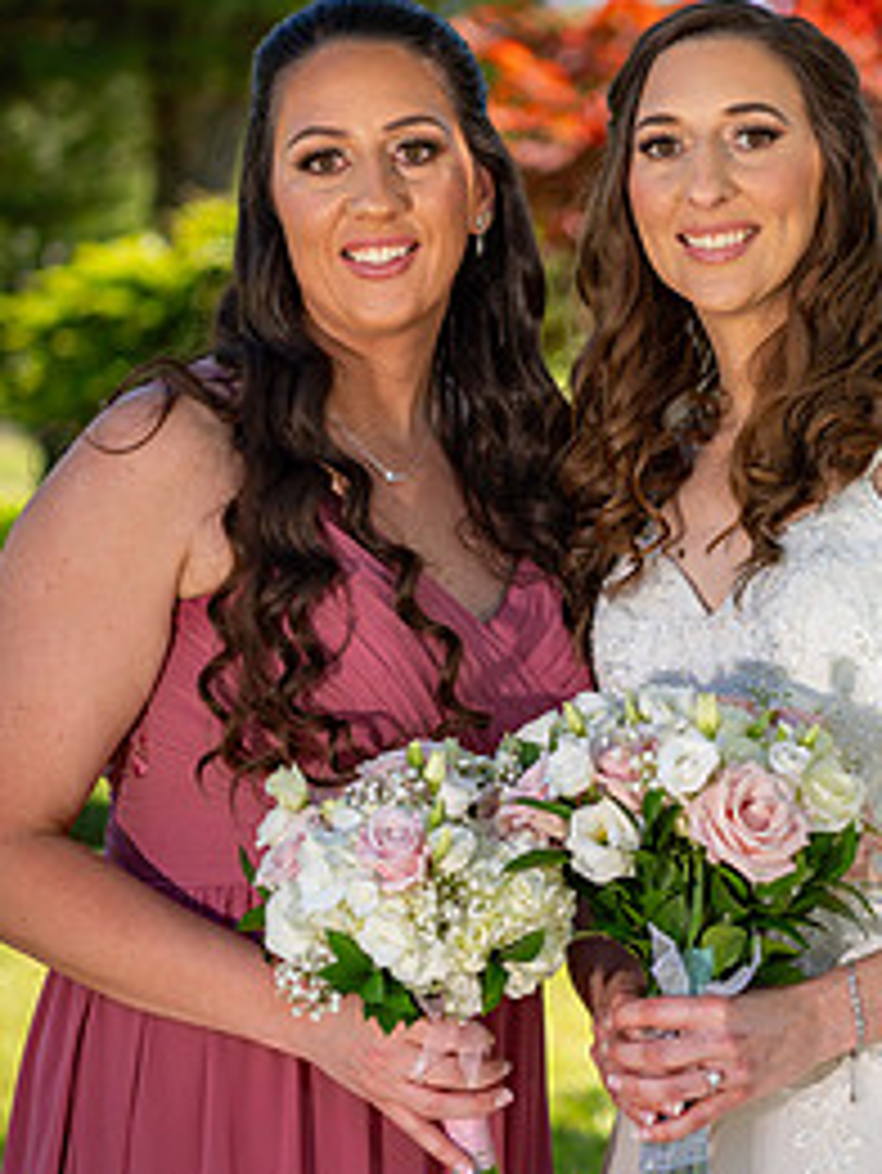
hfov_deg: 12.8
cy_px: 490
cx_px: 592
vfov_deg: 17.0
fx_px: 3938
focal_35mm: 116
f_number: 3.2
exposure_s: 1/800
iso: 100
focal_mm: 70
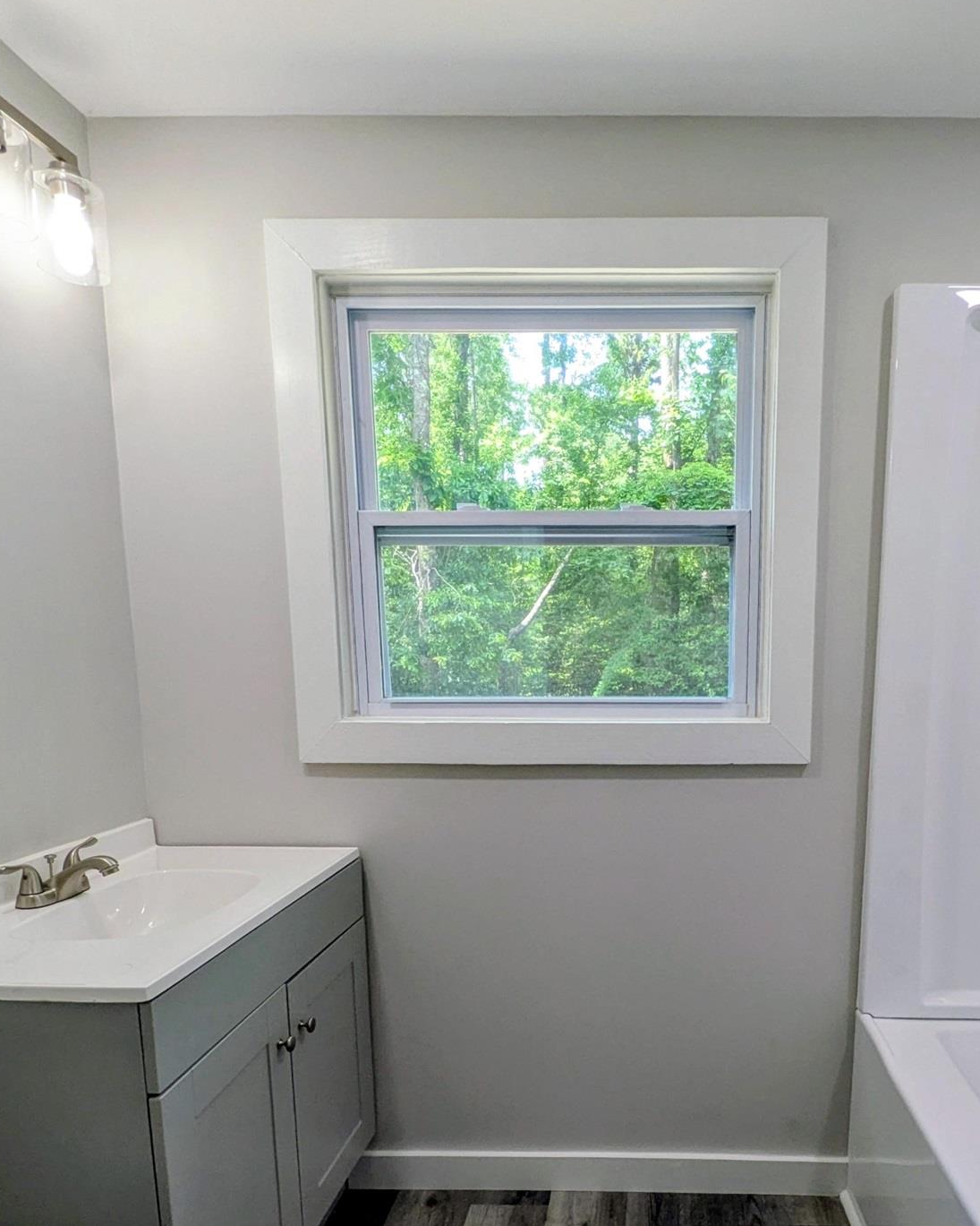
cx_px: 637
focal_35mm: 23
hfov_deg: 59.7
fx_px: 834
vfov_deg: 71.2
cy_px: 777
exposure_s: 1/120
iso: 114
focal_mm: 1.85
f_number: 2.2
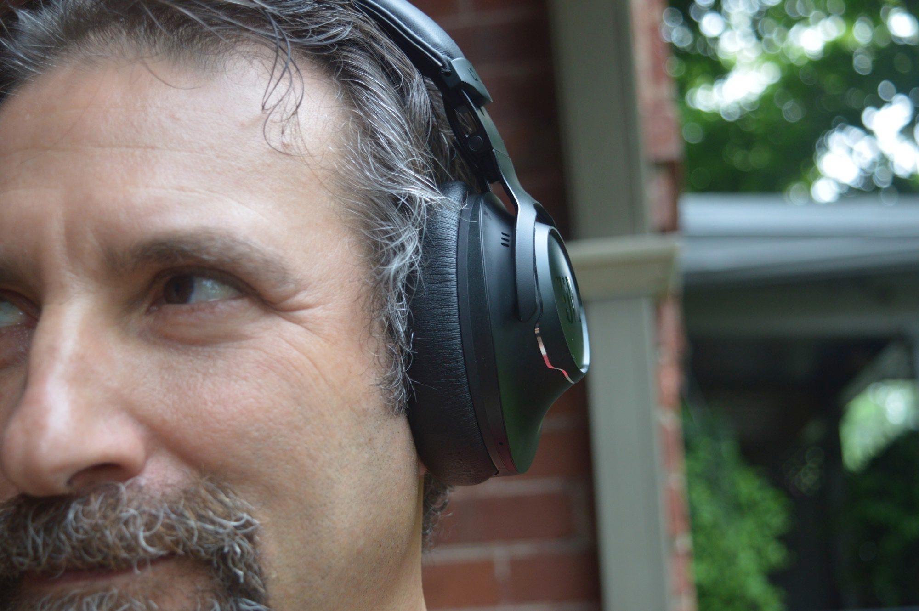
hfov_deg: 35.1
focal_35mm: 57
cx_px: 460
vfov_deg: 23.7
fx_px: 1454
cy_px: 306
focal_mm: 38
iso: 400
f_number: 4.8
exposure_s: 1/100
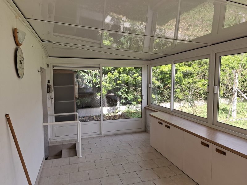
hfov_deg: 73.9
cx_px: 124
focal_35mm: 23
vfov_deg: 58.9
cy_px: 92
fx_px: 164
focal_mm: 5.54
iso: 50
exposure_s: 1/199
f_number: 1.8
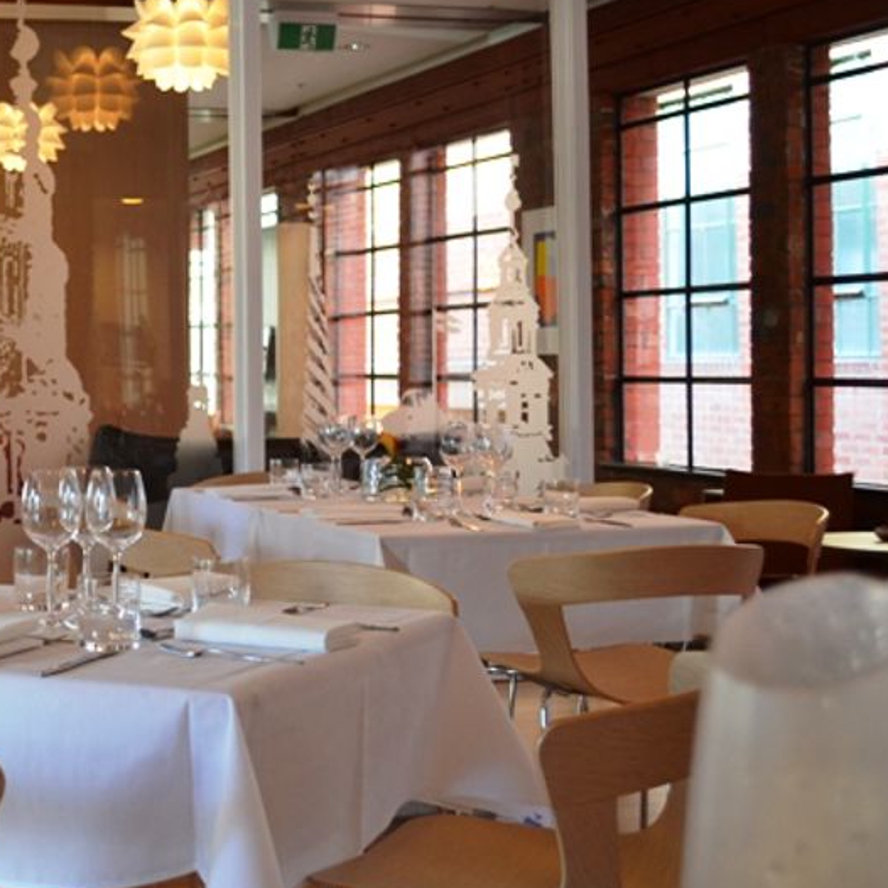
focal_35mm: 64
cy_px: 302
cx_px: -8
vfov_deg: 26.7
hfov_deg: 25.5
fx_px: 1857
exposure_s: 1/25
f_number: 3.8
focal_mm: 22
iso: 400
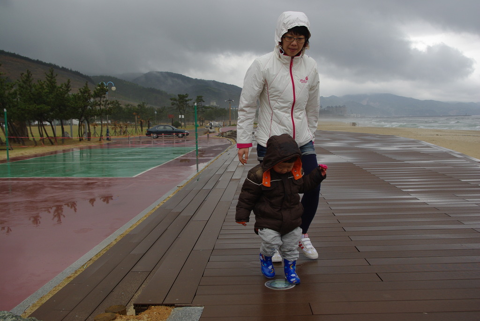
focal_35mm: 36
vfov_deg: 37.0
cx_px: 240
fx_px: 480
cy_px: 160
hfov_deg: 53.1
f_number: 5.6
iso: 200
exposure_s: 1/500
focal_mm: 24.38
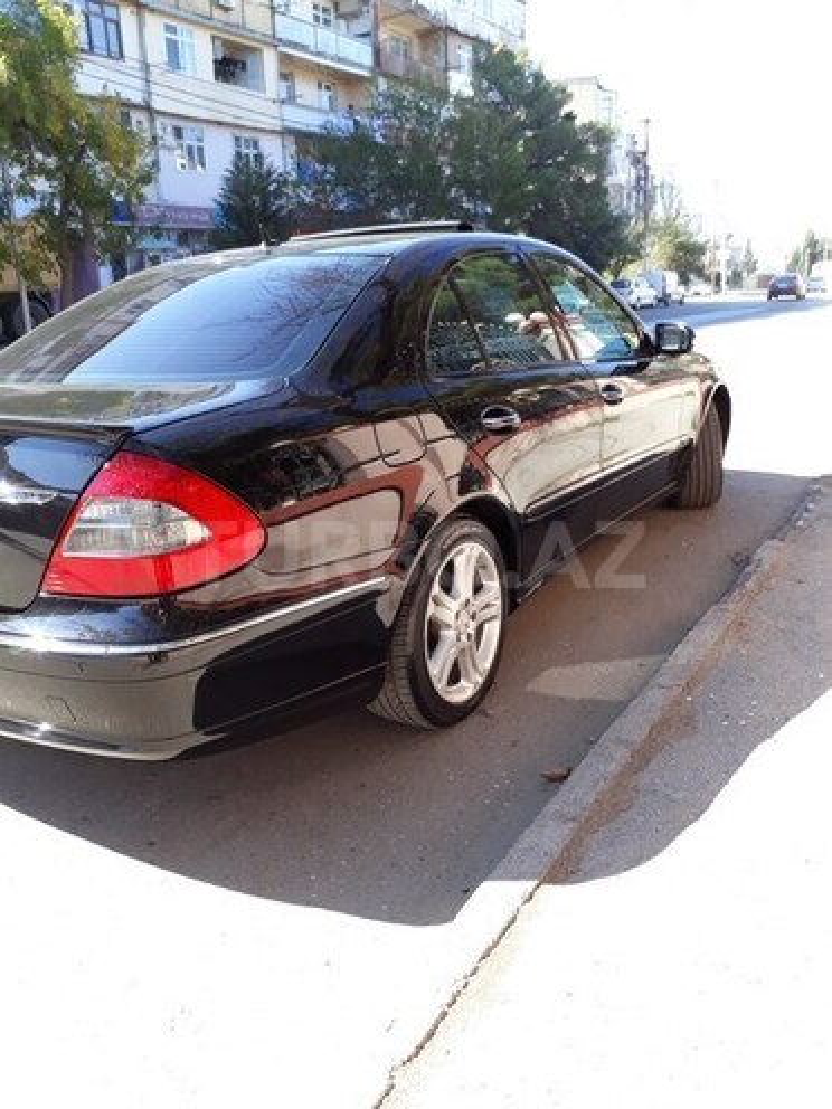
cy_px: 554
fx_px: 865
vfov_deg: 65.3
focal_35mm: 27
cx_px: 416
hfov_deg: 51.4
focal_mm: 3.6
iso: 40
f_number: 1.9
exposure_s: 1/212
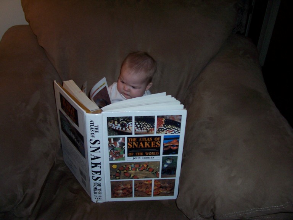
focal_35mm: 34
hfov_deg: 54.0
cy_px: 110
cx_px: 146
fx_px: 288
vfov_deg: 41.8
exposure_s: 1/60
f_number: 2.7
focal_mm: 5.6
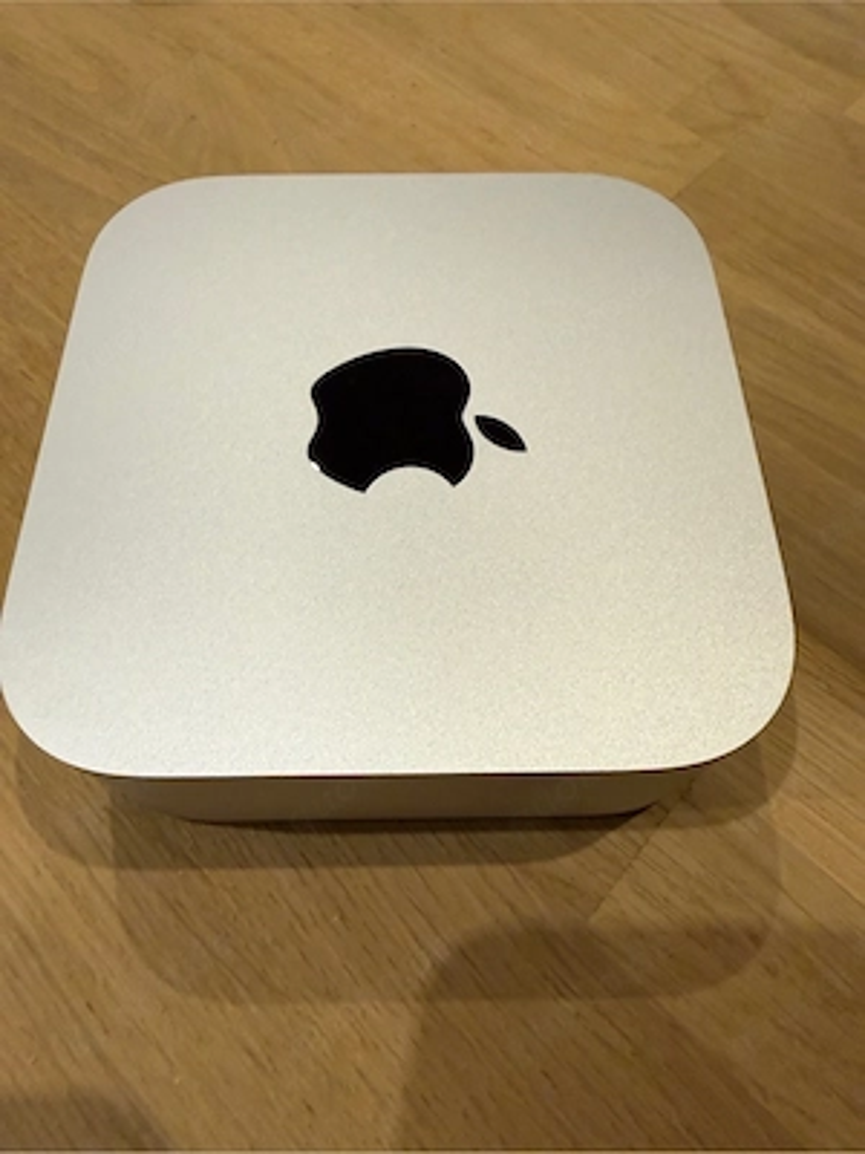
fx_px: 800
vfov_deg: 71.6
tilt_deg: -62.1
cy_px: 577
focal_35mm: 24
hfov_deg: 56.8
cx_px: 432
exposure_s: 1/50
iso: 250
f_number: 2.2
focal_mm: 2.22
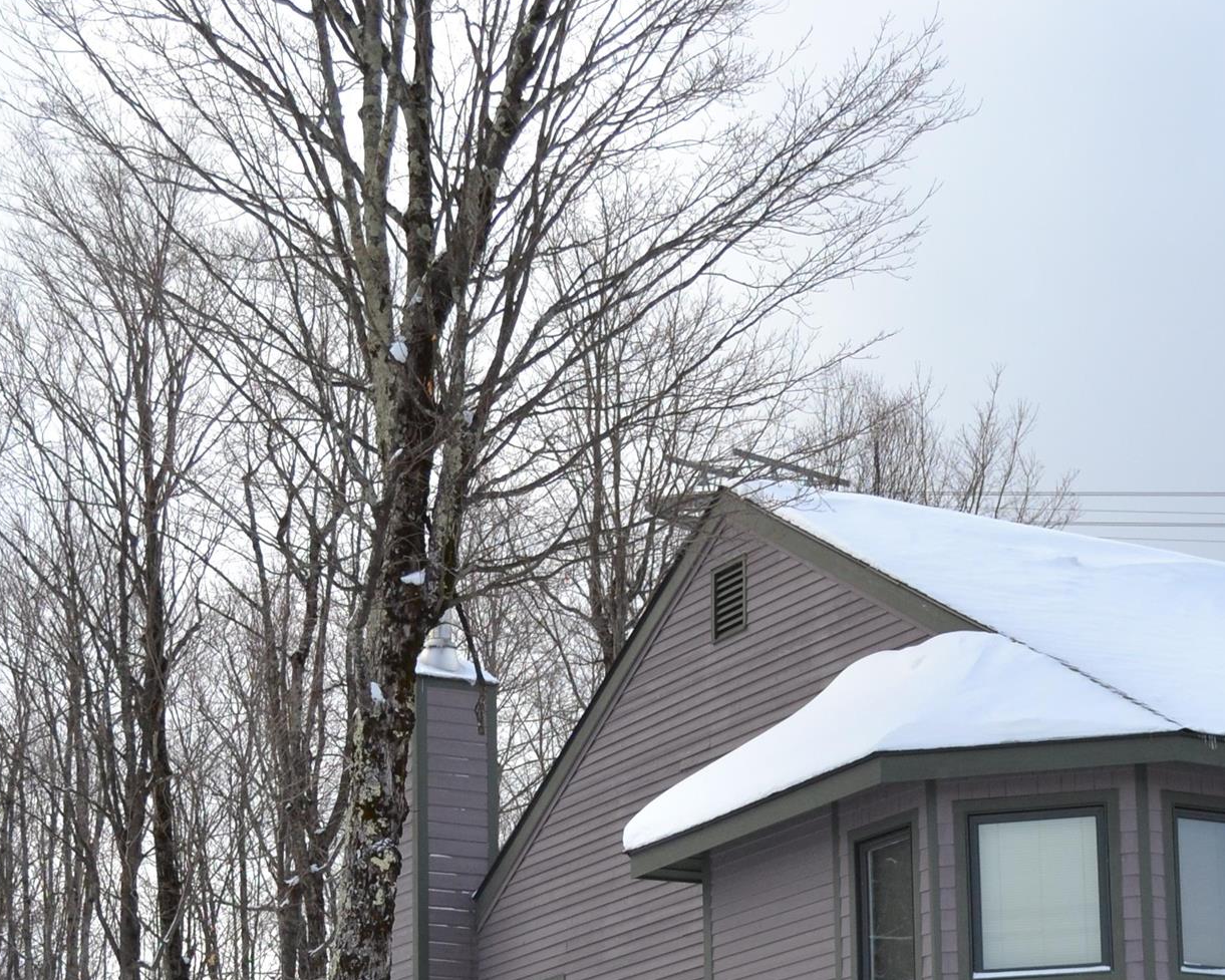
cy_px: 1000
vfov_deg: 17.6
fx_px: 3082
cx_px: 757
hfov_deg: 22.4
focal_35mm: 85
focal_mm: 24
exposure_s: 1/1250
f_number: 5.6
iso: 400
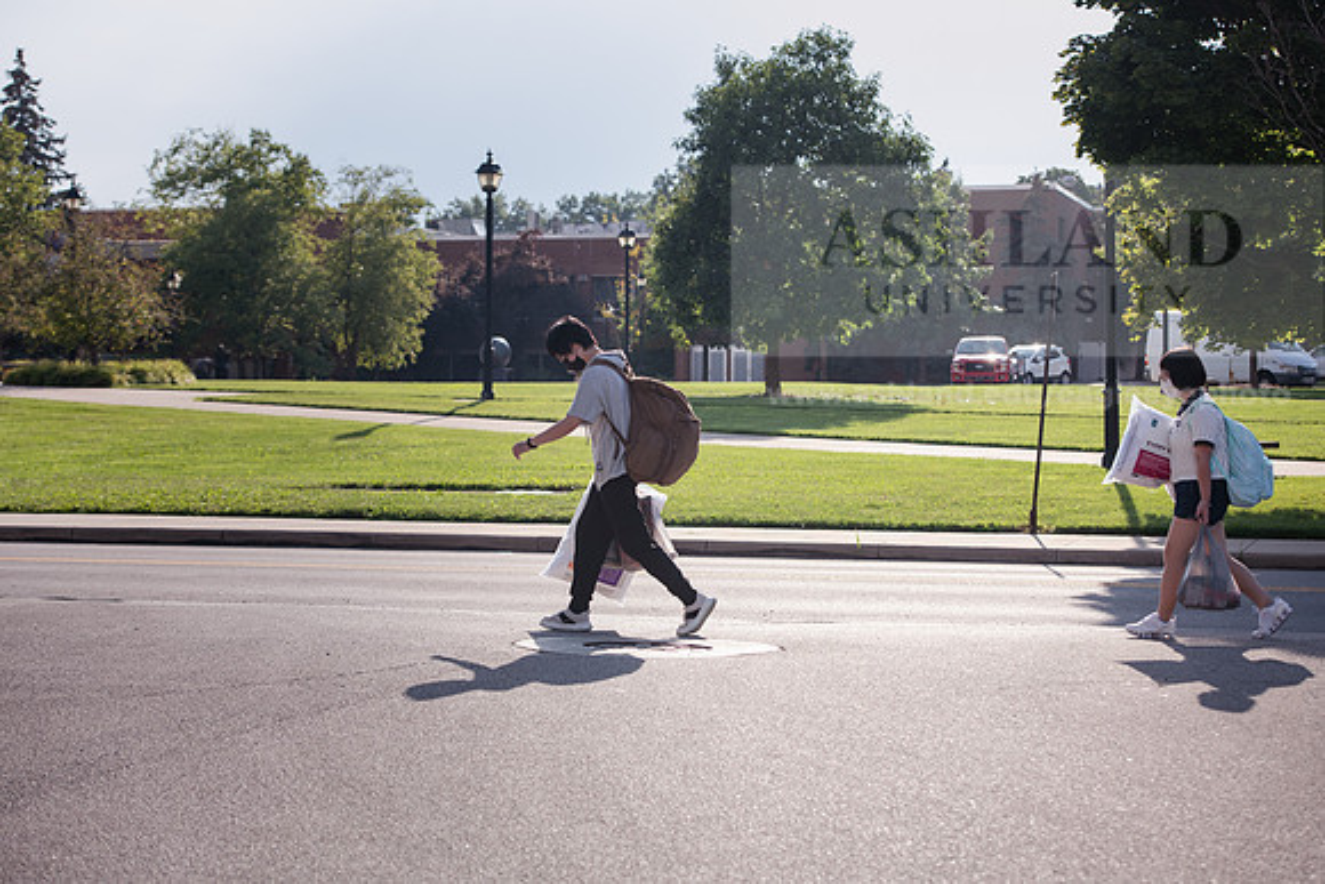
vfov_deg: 18.2
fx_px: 2761
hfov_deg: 27.0
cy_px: 442
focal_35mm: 75
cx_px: 662
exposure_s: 1/800
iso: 200
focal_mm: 75
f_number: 5
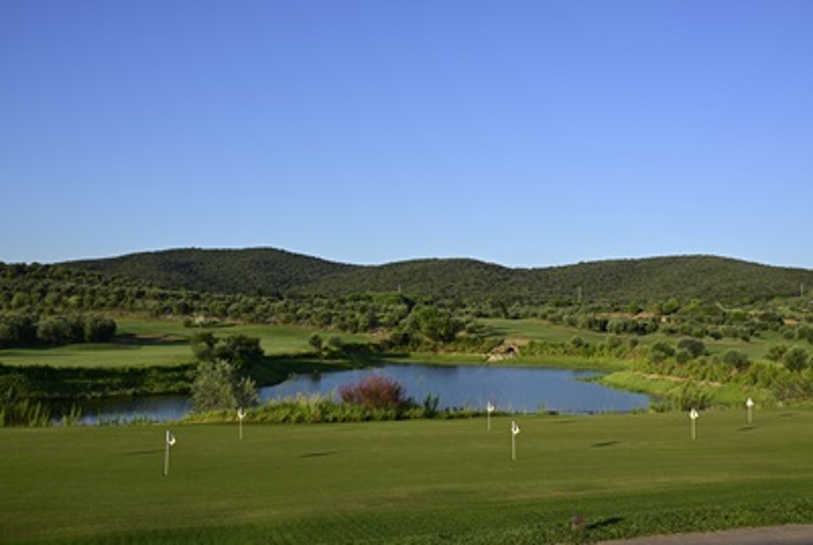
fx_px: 769
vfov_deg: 39.0
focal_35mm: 34
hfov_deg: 55.7
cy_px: 272
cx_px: 406
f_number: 10
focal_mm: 34
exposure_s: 1/125
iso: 100
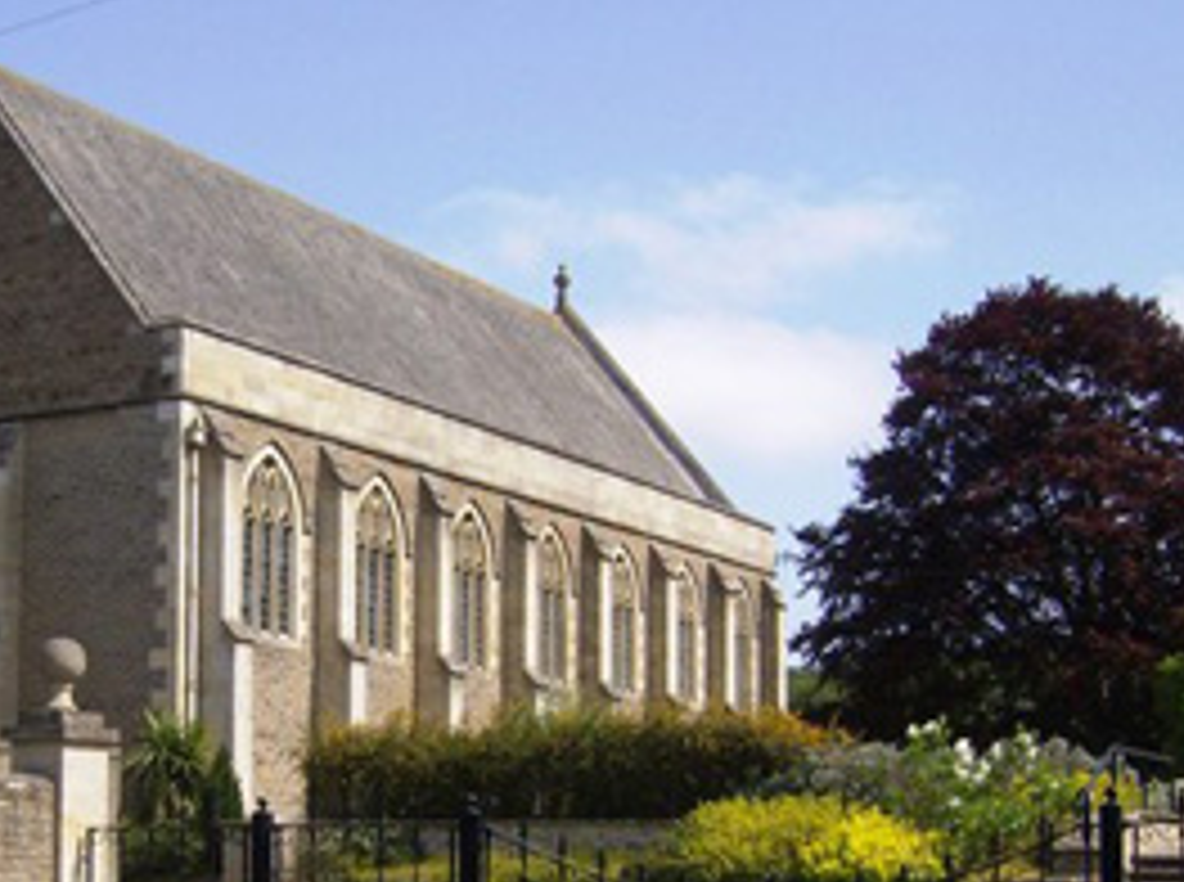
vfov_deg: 23.0
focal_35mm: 63
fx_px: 2150
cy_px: 655
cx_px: 333
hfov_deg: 30.4
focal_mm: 6
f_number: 4.7
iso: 100
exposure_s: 1/708
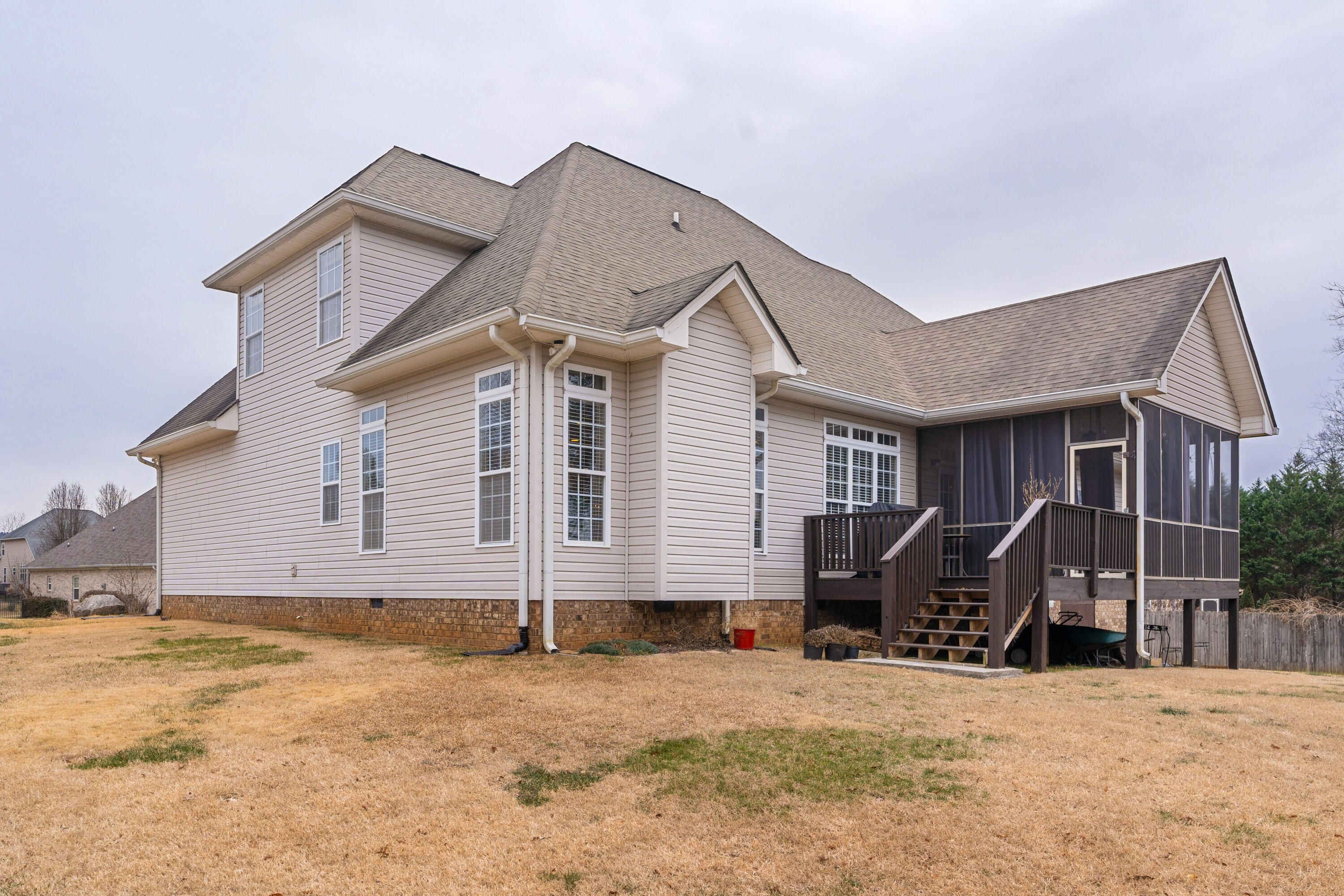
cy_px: 448
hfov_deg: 73.7
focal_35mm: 24
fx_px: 896
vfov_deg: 53.1
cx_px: 672
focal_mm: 24
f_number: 7.1
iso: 320
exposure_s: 1/320
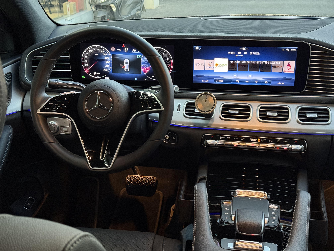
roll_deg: +1.3
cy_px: 126
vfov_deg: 30.3
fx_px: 463
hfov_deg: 39.7
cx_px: 167
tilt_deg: -21.0
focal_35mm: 48
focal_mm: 6.76
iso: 200
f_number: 1.78
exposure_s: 1/33
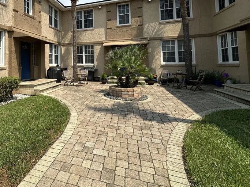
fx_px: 152
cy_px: 57
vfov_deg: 61.3
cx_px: 71
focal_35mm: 21
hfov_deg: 74.8
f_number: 2.2
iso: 50
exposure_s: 1/1825
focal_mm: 2.22
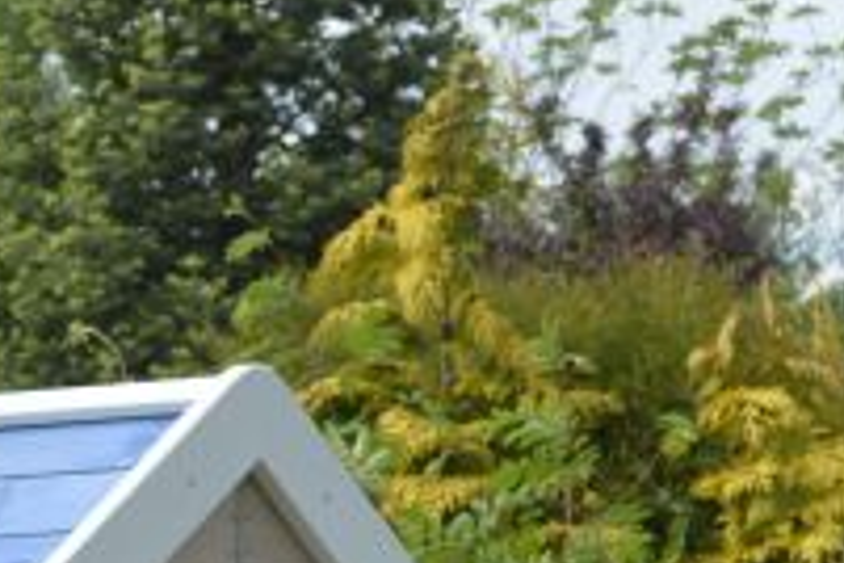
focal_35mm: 254
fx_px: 5954
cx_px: -181
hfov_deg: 8.0
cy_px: 1380
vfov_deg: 5.2
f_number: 7.1
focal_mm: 34
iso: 100
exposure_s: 1/200
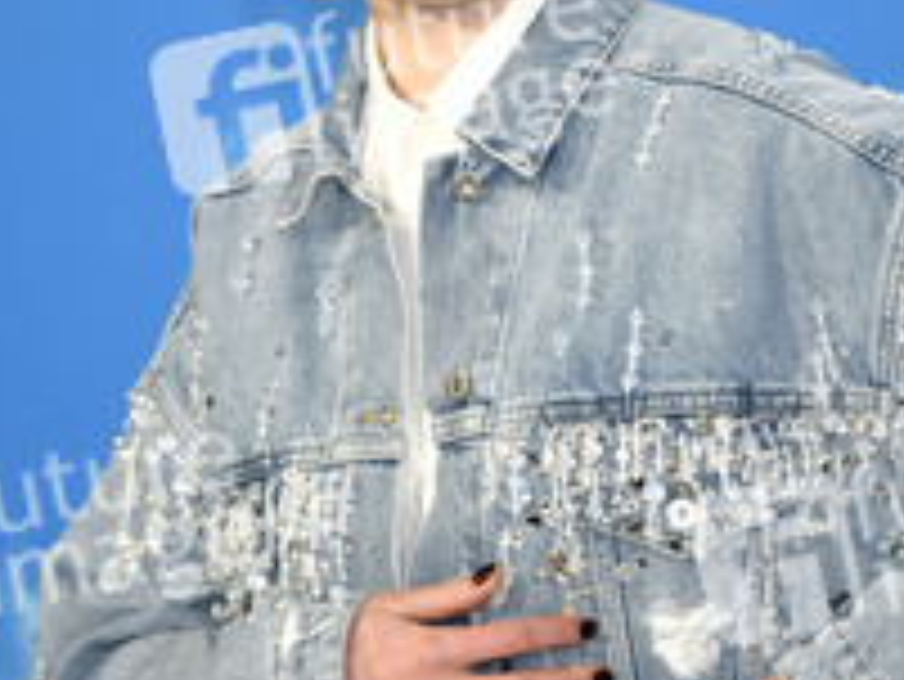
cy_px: 315
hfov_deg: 5.2
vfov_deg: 3.9
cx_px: 513
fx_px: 9982
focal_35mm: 382
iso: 800
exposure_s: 1/400
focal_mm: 200
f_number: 3.2
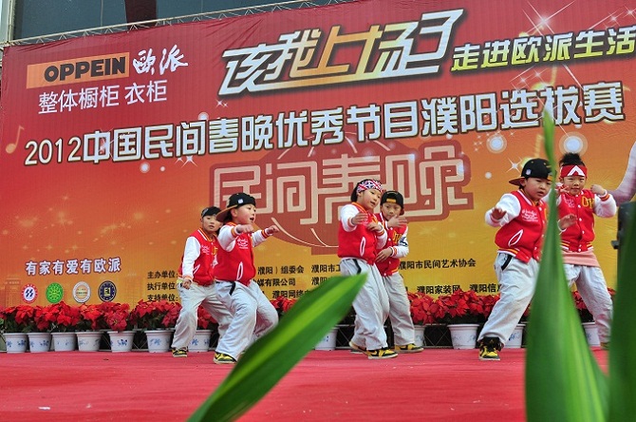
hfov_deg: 46.5
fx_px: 741
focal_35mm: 42
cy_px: 211
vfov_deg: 31.8
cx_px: 318
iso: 200
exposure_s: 1/320
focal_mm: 28
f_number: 5.6
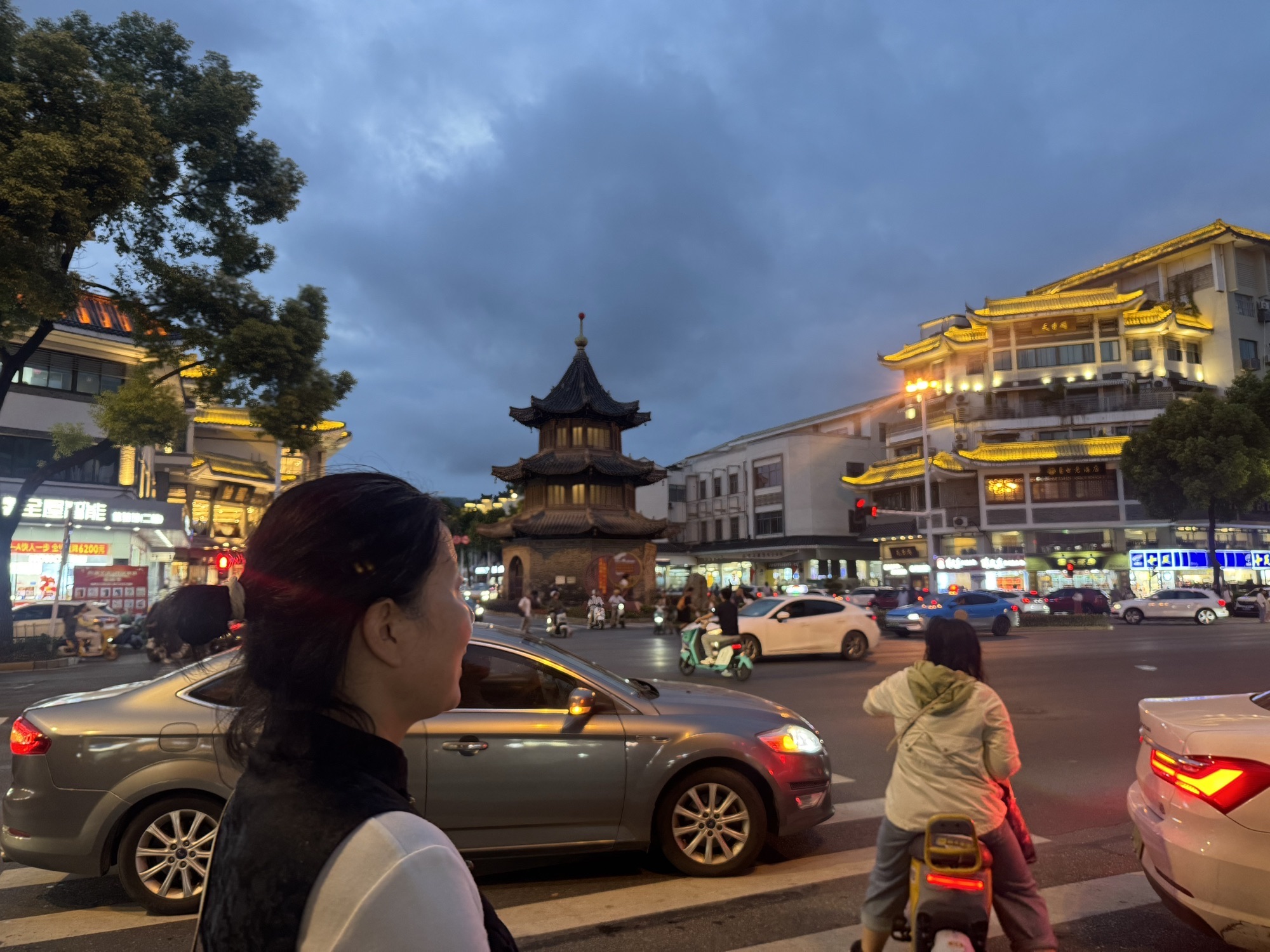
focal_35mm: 24
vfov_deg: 56.8
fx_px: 881
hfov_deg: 71.6
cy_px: 476
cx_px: 635
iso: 250
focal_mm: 6.76
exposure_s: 1/50
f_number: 1.78
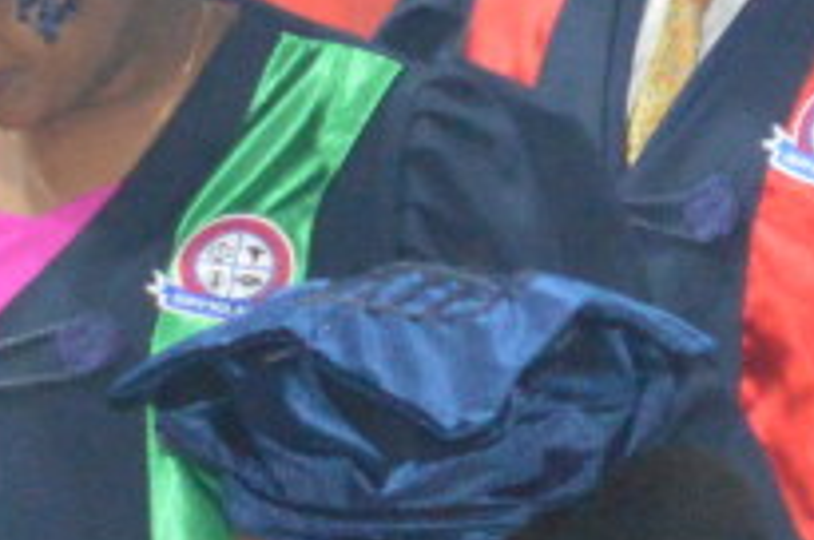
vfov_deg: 2.1
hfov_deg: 3.2
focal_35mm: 644
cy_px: 282
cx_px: -433
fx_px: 14536
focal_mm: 55
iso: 2500
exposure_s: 1/60
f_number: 5.6
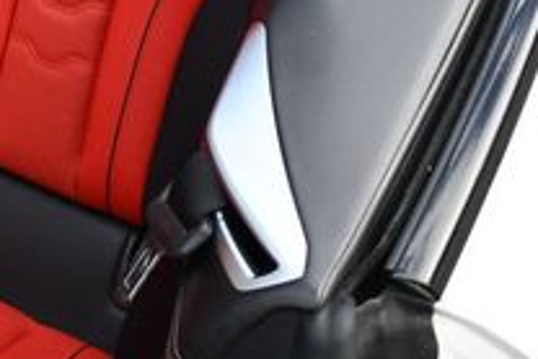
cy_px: -132
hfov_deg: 17.2
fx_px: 1660
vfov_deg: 11.9
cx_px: -186
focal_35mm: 111
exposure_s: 1/250
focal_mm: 18
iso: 320
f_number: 5.6
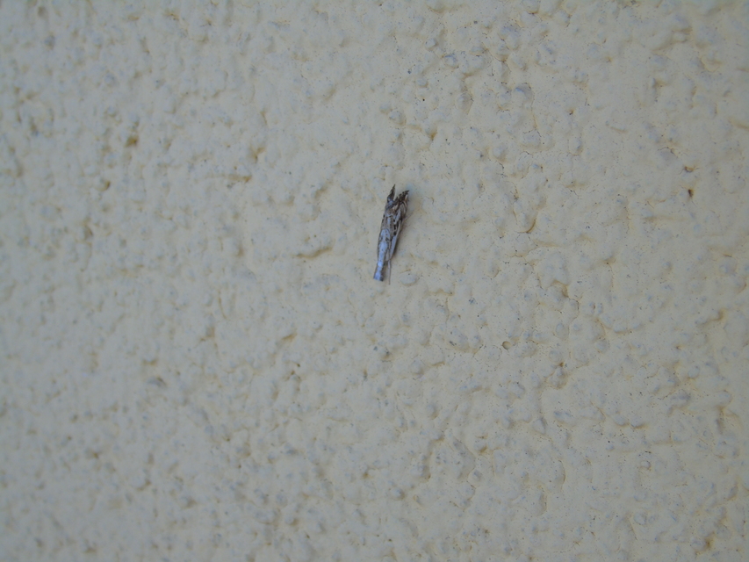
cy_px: 281
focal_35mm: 71
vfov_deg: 20.7
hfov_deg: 27.4
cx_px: 374
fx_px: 1536
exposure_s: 1/80
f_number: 4.7
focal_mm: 13
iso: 80
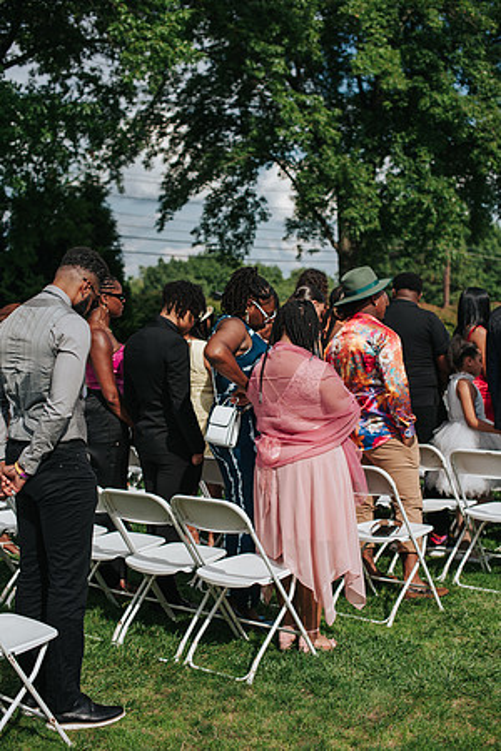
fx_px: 1044
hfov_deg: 27.0
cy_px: 376
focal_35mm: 50
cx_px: 250
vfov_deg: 39.6
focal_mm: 50
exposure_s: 1/1600
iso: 140
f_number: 3.5
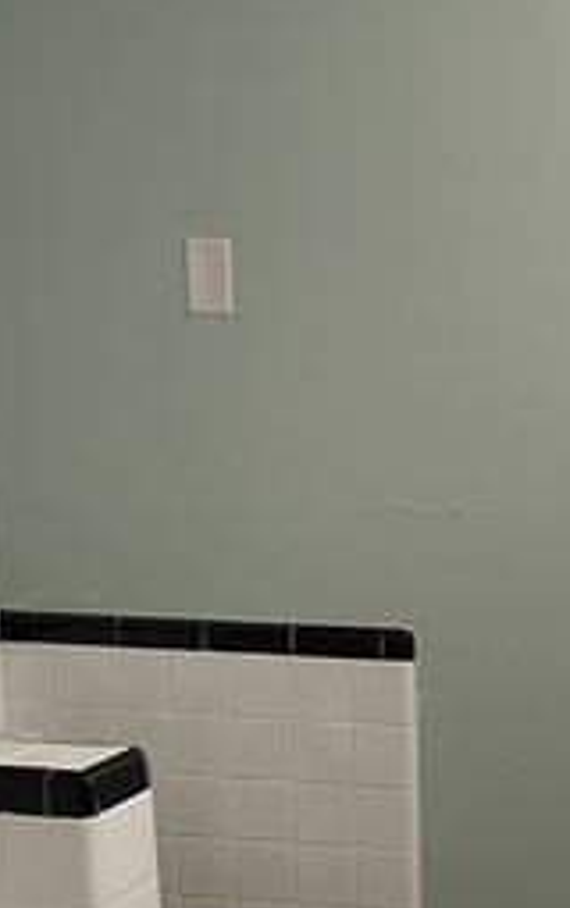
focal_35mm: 72
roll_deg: -0.9
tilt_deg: -10.6
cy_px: 657
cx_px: 734
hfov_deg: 17.1
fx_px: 1785
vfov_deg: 28.2
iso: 125
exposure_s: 1/60
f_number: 1.6
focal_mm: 5.1
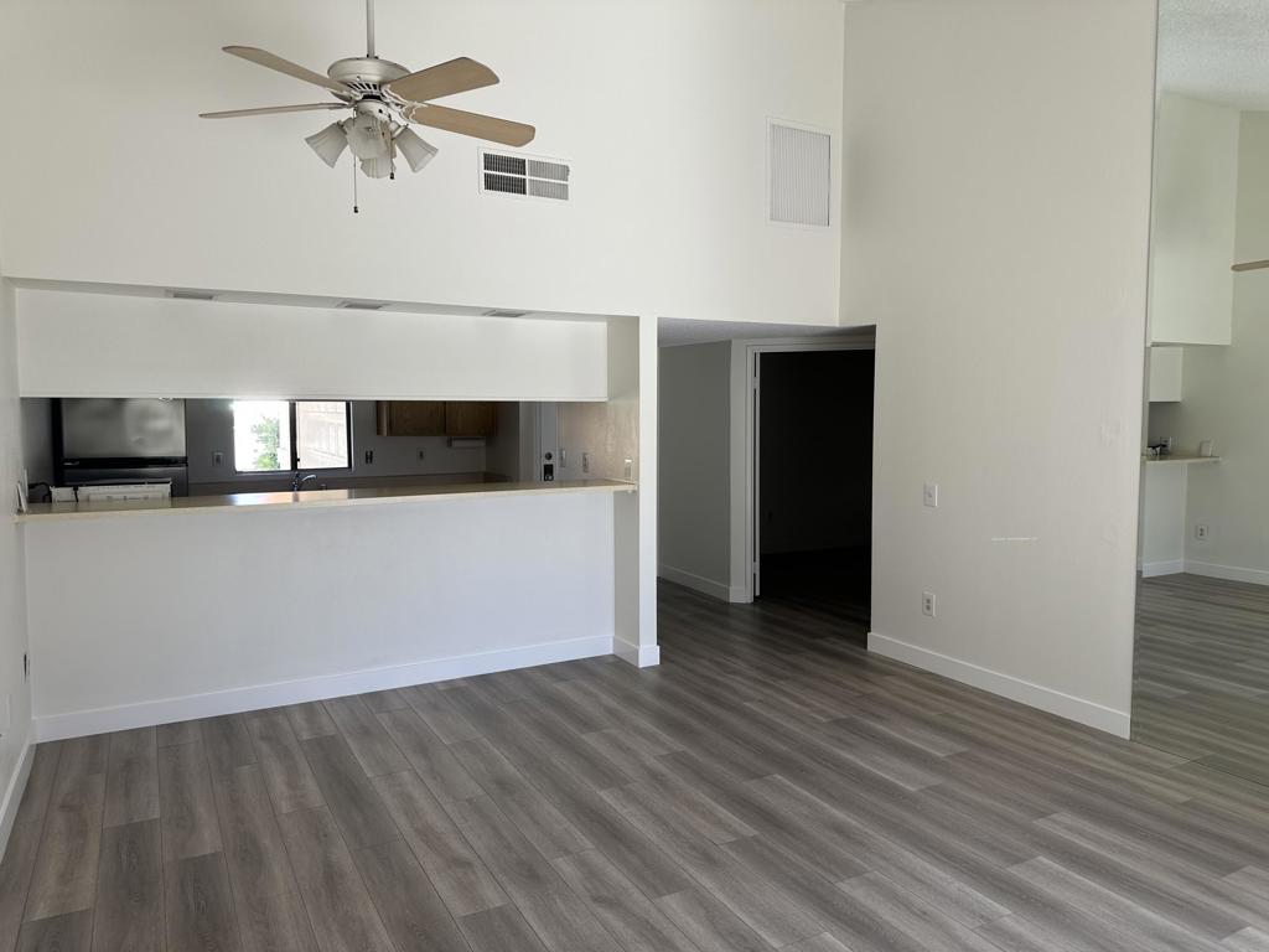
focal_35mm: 24
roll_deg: -0.5
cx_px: 634
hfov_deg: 71.6
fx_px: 880
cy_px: 476
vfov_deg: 56.8
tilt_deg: -3.8
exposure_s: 1/121
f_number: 1.78
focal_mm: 6.86
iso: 64
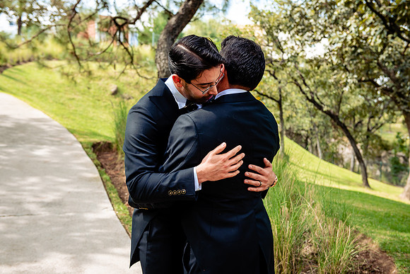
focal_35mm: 52
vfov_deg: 26.0
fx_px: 592
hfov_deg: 38.2
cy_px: 137
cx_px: 205
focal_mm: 52
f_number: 4.5
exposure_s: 1/250
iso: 200
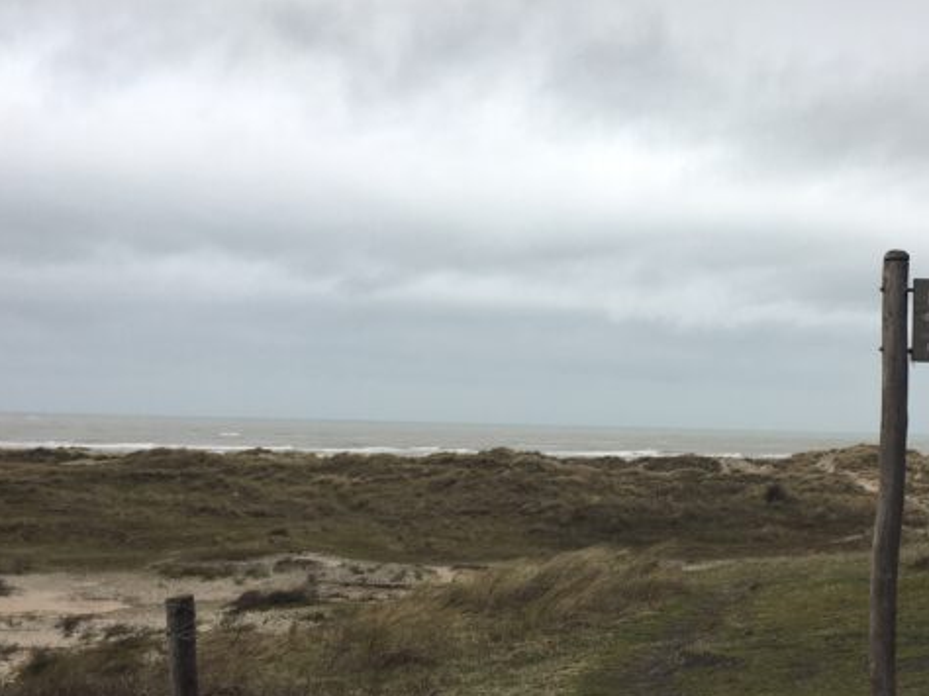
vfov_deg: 30.8
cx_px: 651
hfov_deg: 39.7
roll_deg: -2.1
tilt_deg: +0.8
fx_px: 1261
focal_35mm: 47
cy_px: 422
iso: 25
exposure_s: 1/437
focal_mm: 4.15
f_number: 2.2
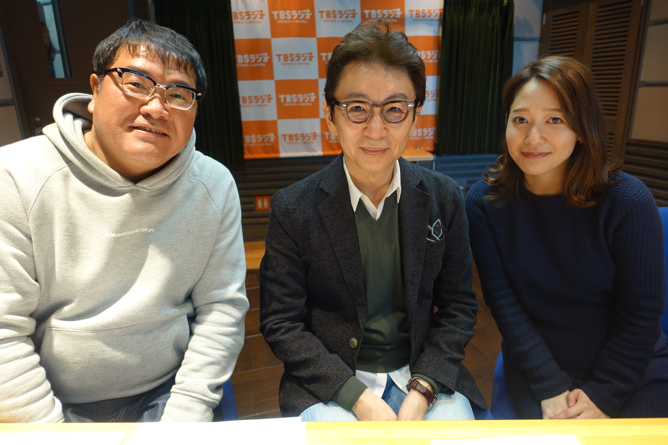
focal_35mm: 24
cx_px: 334
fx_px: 445
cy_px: 222
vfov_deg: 53.1
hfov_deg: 73.7
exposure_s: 1/30
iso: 200
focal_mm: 8.8
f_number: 1.8
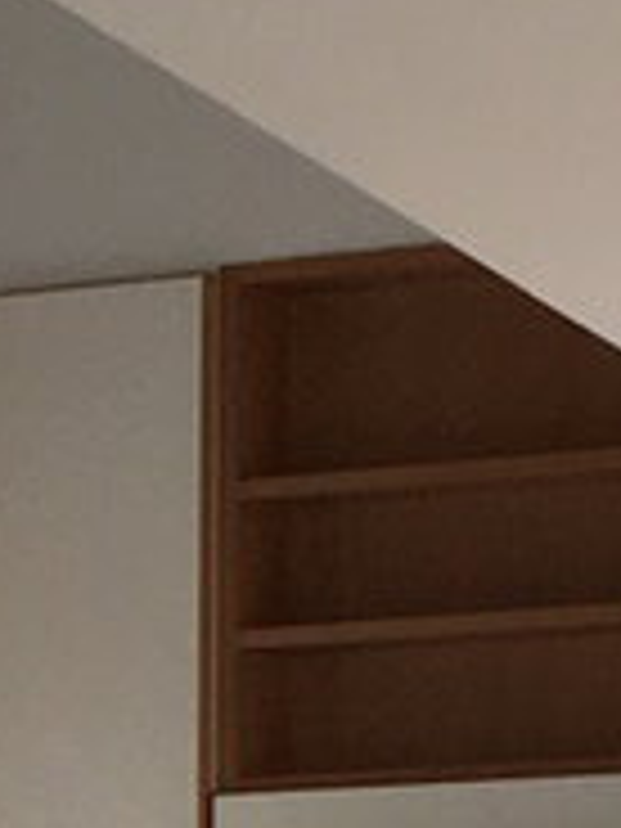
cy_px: 1665
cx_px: -1179
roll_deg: +1.4
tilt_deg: -3.8
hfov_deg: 5.6
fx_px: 6028
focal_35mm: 252
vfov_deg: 7.5
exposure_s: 1/100
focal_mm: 4.15
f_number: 2.2
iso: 32
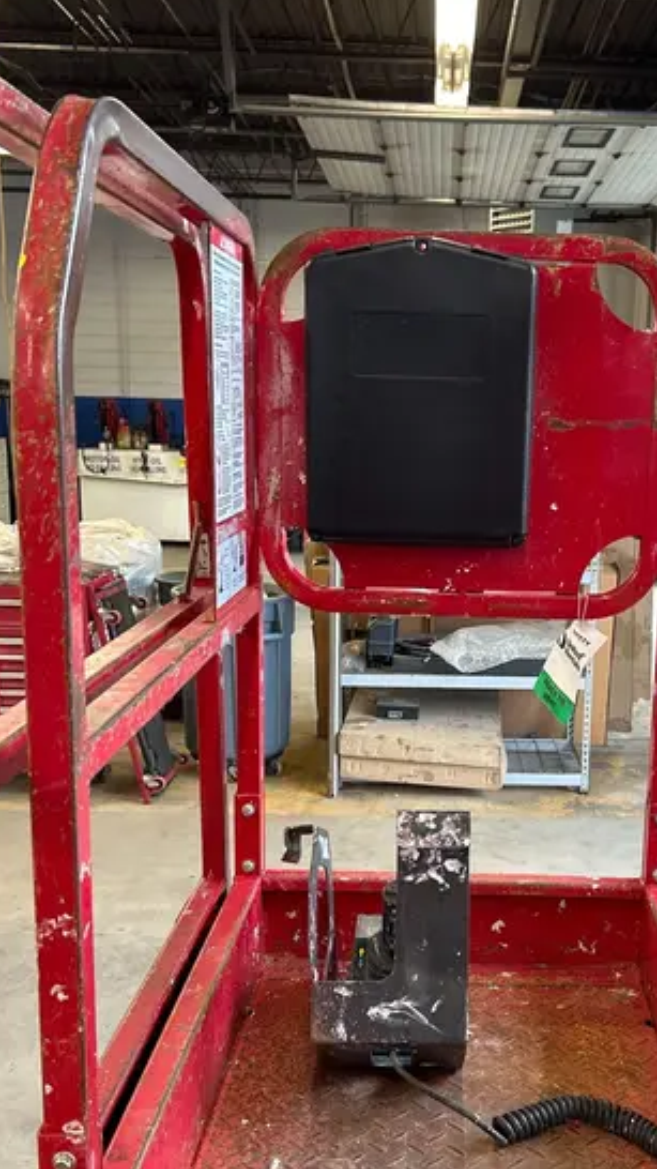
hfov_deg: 30.8
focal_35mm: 38
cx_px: 460
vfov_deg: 52.7
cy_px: 652
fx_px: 1177
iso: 160
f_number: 1.5
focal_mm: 5.7
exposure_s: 1/42
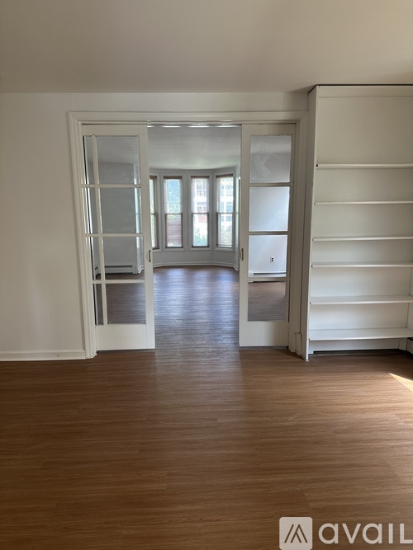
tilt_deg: -10.9
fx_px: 382
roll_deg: -0.1
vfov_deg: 71.6
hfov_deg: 56.8
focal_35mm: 24
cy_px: 275
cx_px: 206
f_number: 1.78
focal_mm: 6.86
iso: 125
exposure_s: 1/60
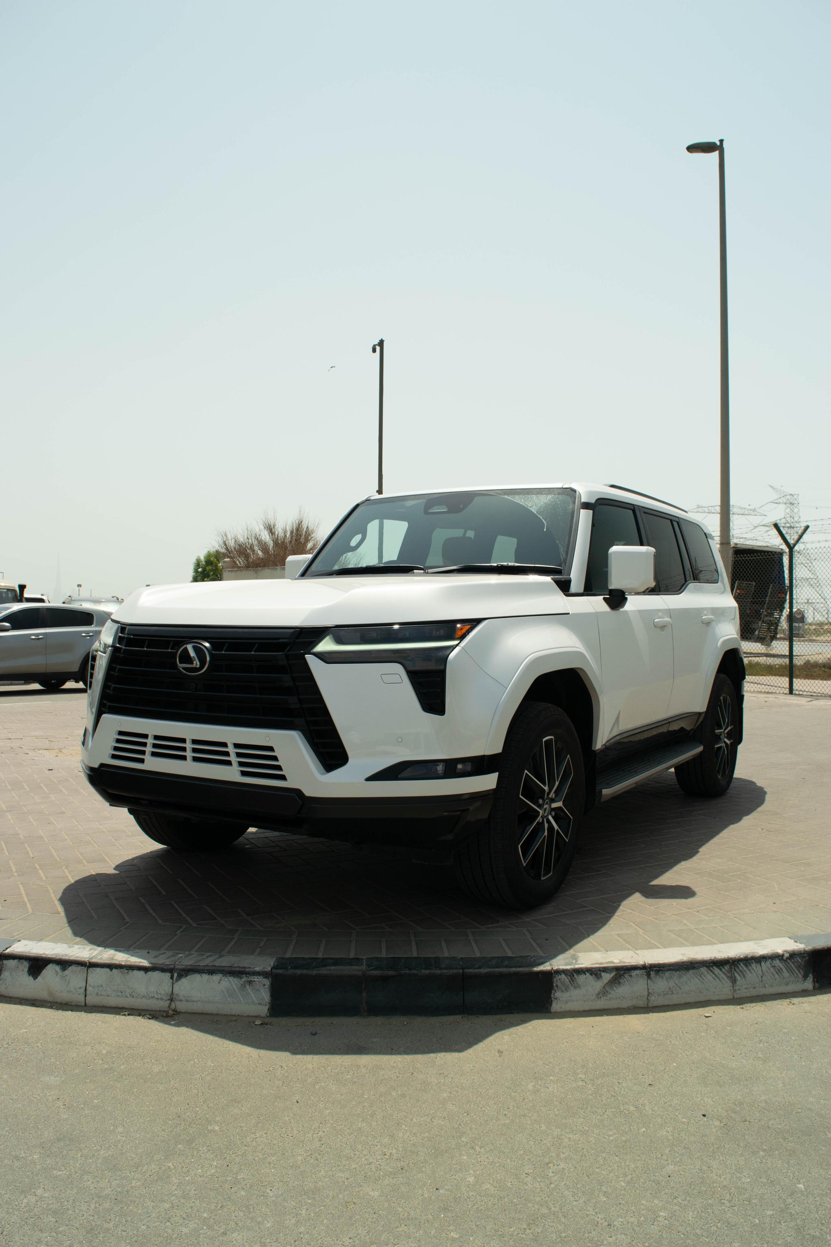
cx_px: 416
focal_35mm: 27
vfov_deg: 67.4
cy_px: 624
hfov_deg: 47.9
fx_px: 935
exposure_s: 1/320
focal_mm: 18
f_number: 9
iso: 200
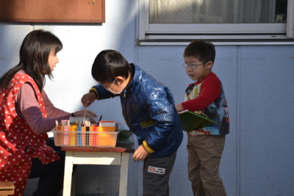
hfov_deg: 9.1
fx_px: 1838
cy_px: 98
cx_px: 147
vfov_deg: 6.1
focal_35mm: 225
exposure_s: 1/200
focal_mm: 150
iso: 100
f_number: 5
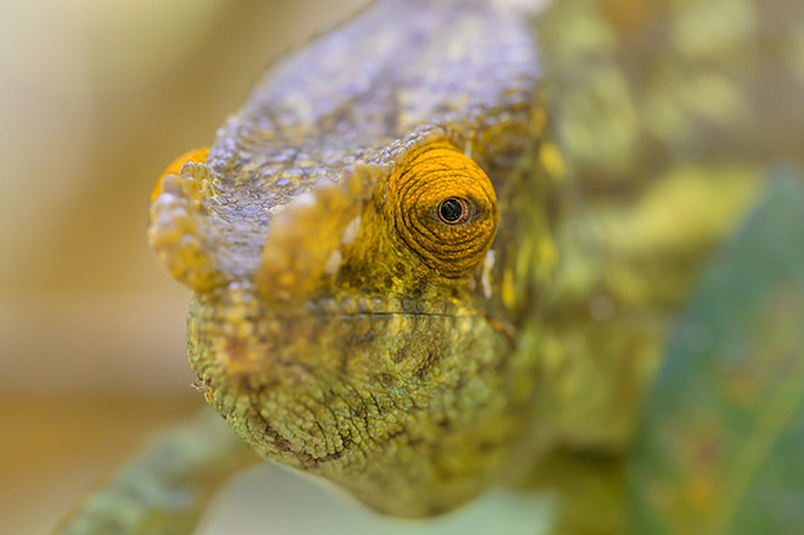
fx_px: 3633
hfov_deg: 12.6
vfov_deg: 8.4
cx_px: 369
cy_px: 269
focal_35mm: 163
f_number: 4
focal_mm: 105
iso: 1000
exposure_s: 1/160
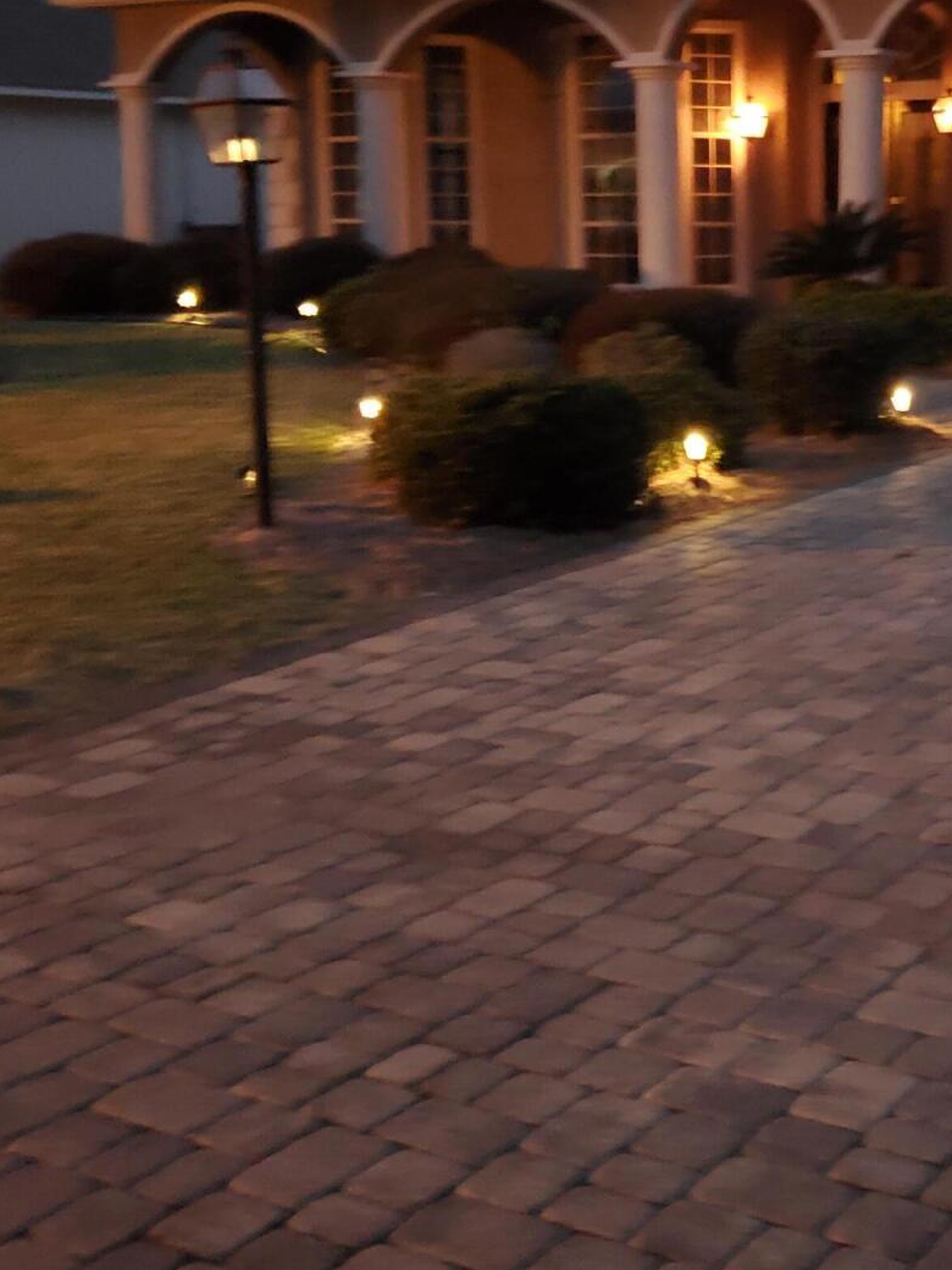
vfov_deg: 37.8
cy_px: 429
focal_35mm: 50
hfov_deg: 28.2
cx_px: 817
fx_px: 1833
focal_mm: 4.3
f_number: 1.5
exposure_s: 1/5
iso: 1250
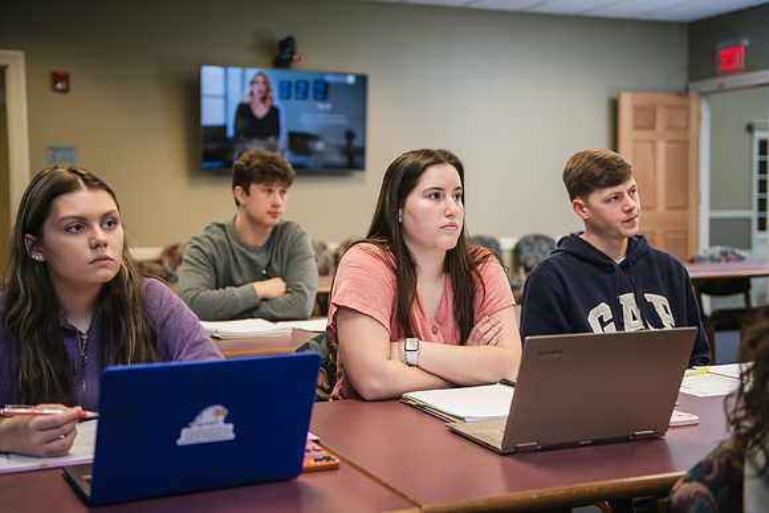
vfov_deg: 27.0
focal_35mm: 50
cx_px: 384
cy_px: 256
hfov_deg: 39.6
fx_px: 1068
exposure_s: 1/200
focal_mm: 50
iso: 1250
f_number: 2.8
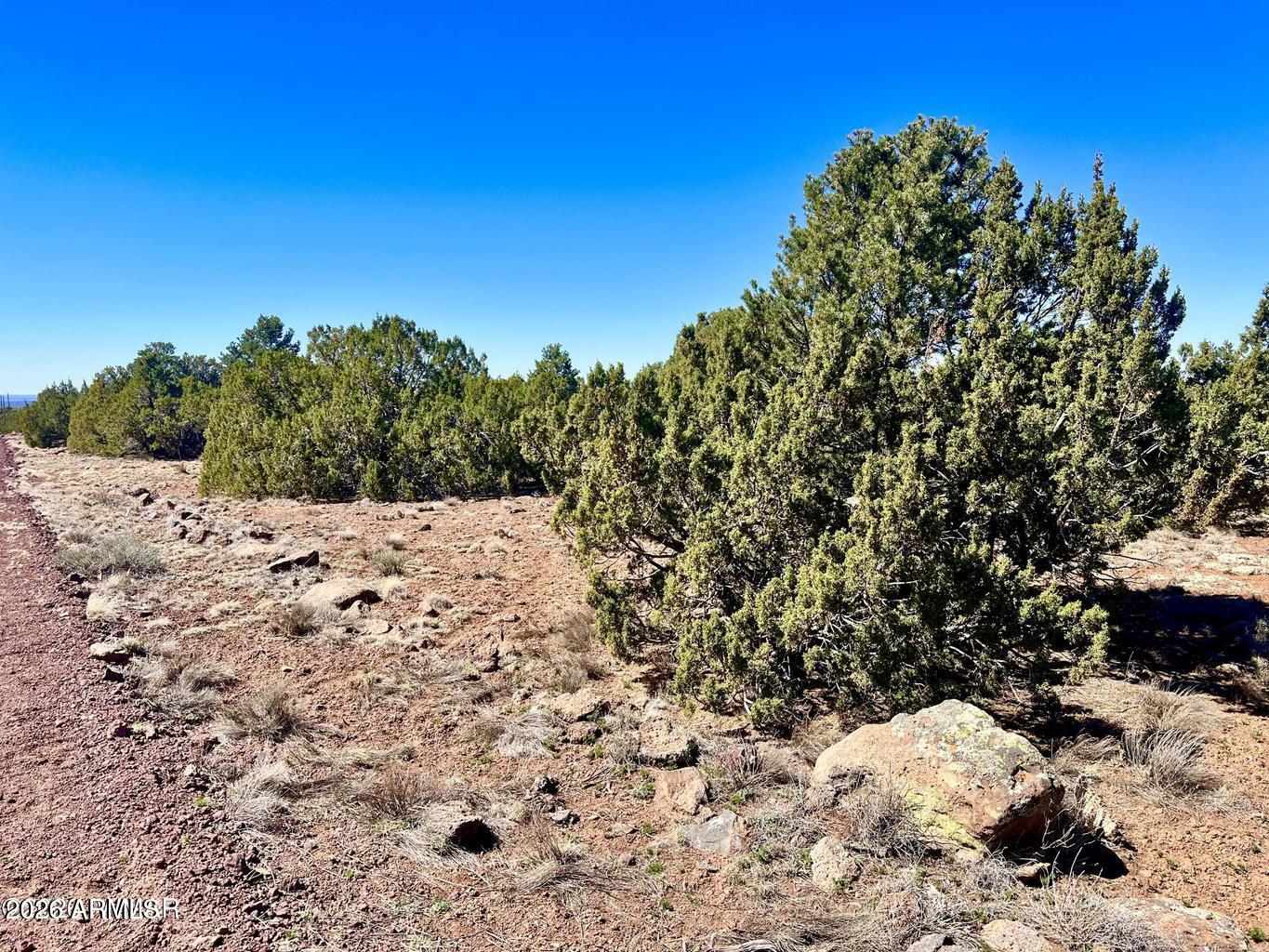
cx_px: 634
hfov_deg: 67.3
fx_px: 953
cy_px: 476
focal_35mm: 26
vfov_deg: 53.1
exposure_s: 1/2841
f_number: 1.5
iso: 50
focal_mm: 5.7
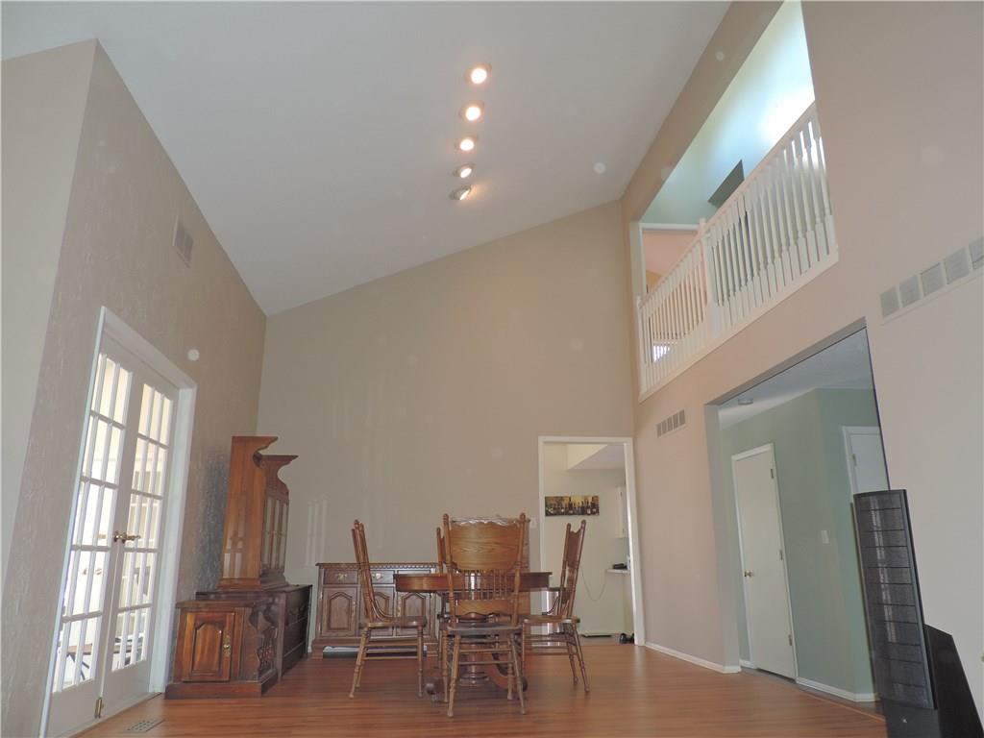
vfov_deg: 56.8
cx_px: 492
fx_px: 682
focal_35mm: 24
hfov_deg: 71.6
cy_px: 369
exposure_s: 1/30
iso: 200
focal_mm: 4.3
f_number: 3
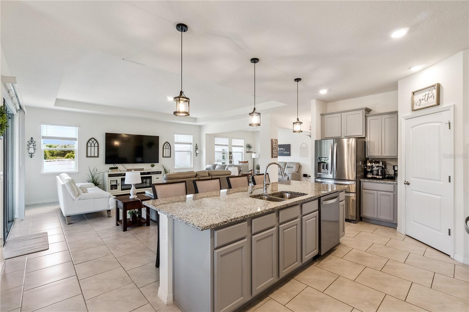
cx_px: 234
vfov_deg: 72.0
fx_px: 215
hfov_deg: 95.0
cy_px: 156
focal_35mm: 16
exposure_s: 1/30
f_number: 11
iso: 1600
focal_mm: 11
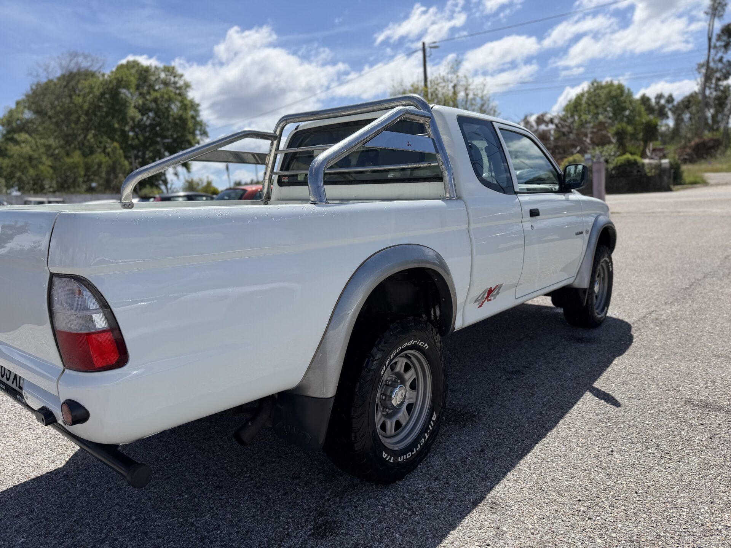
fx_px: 507
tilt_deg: -9.3
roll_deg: +5.6
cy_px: 274
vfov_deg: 56.8
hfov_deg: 71.6
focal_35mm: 24
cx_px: 366
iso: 80
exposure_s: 1/5319
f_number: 1.78
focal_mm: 6.76
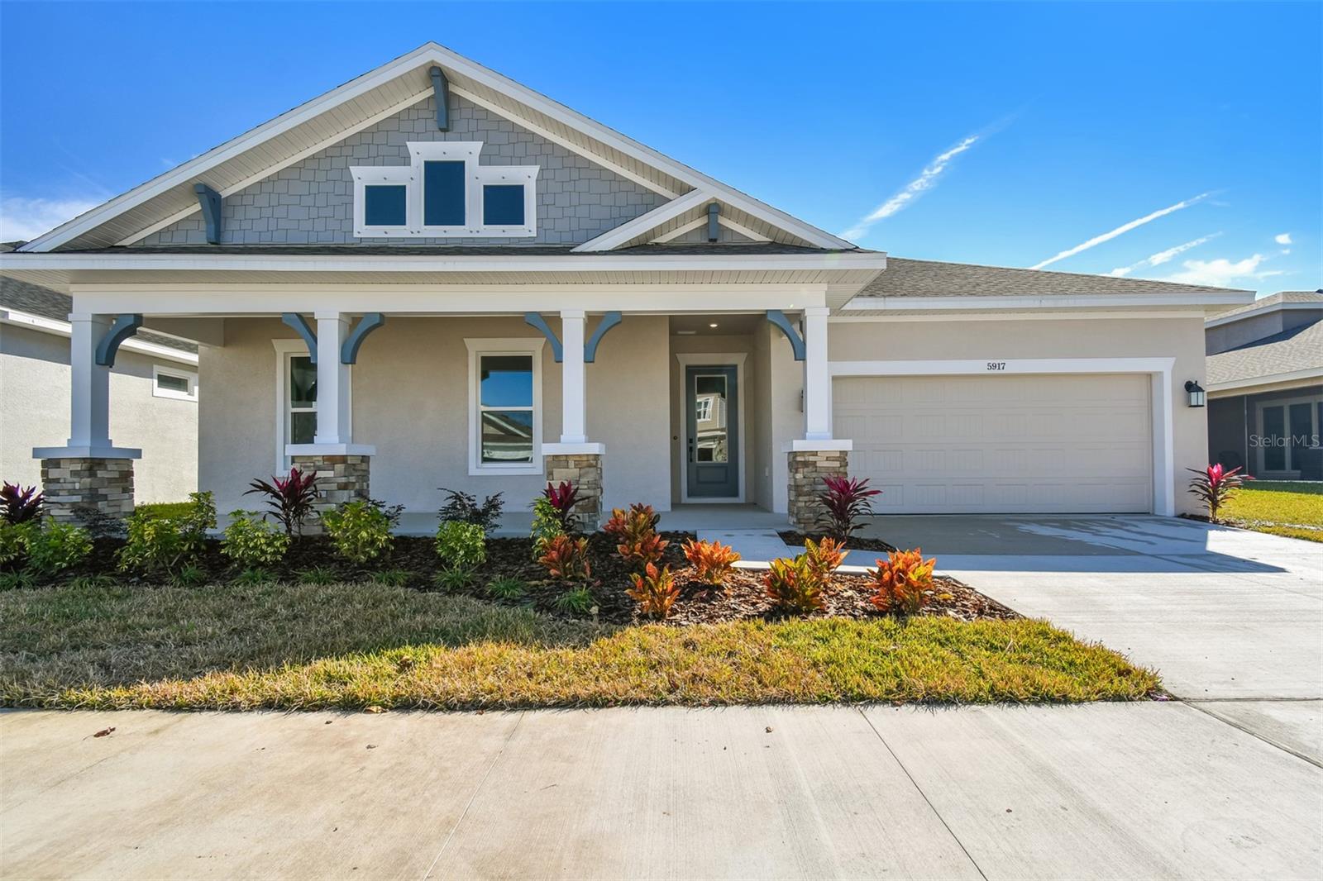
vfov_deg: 77.3
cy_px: 440
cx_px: 662
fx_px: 551
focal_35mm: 15
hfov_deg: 100.4
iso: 100
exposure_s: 1/160
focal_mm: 10
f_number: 7.1
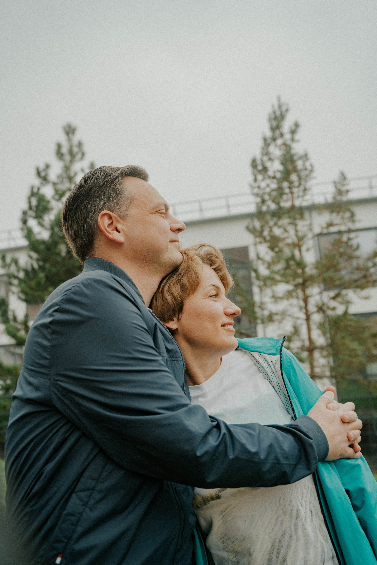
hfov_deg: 46.4
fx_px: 440
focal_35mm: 28
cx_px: 188
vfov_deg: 65.5
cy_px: 282
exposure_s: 1/160
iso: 320
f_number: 3.5
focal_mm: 28
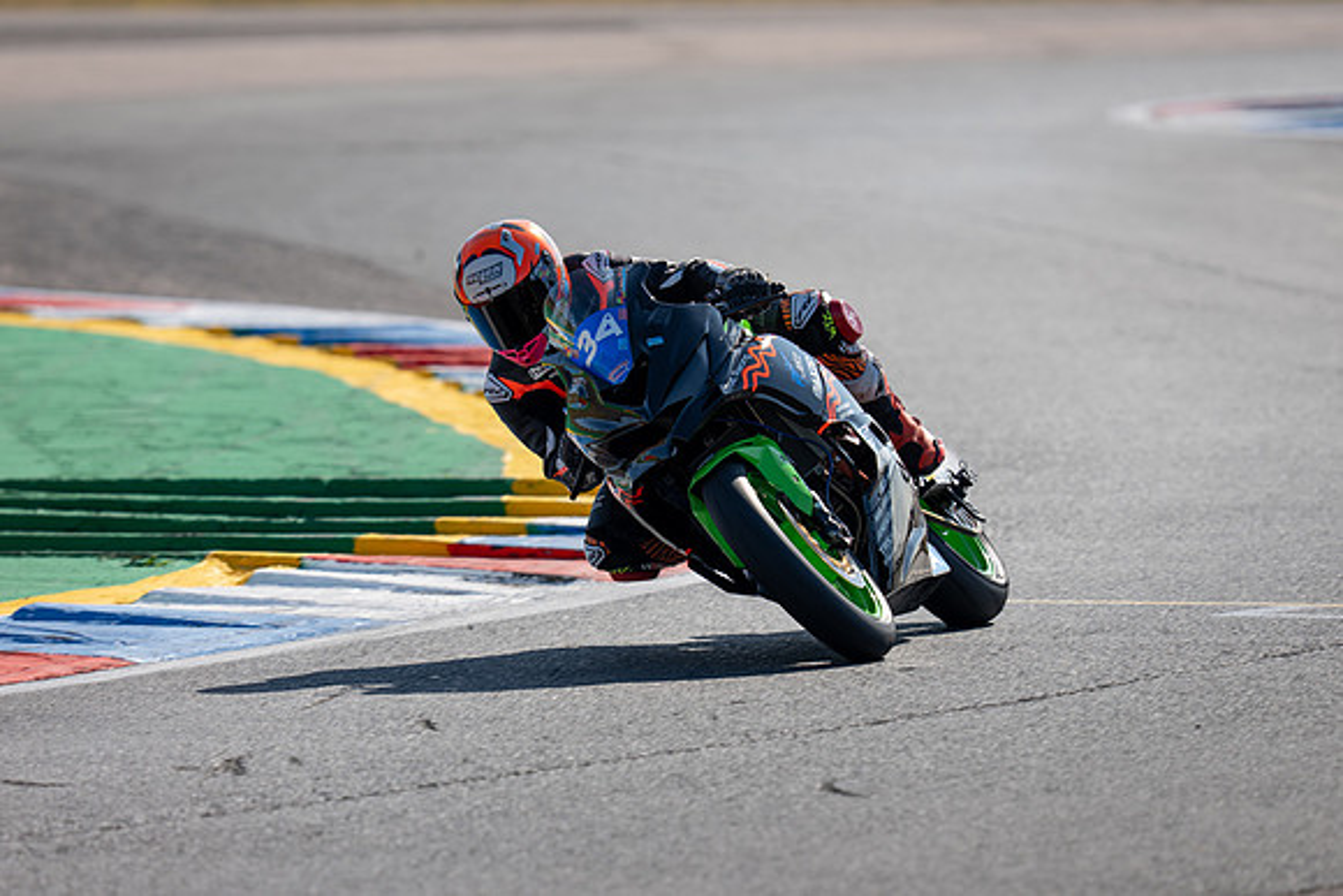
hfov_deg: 4.8
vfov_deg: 3.2
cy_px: 414
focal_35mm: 431
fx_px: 16066
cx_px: 672
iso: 80
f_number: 4.5
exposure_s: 1/500
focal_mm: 400
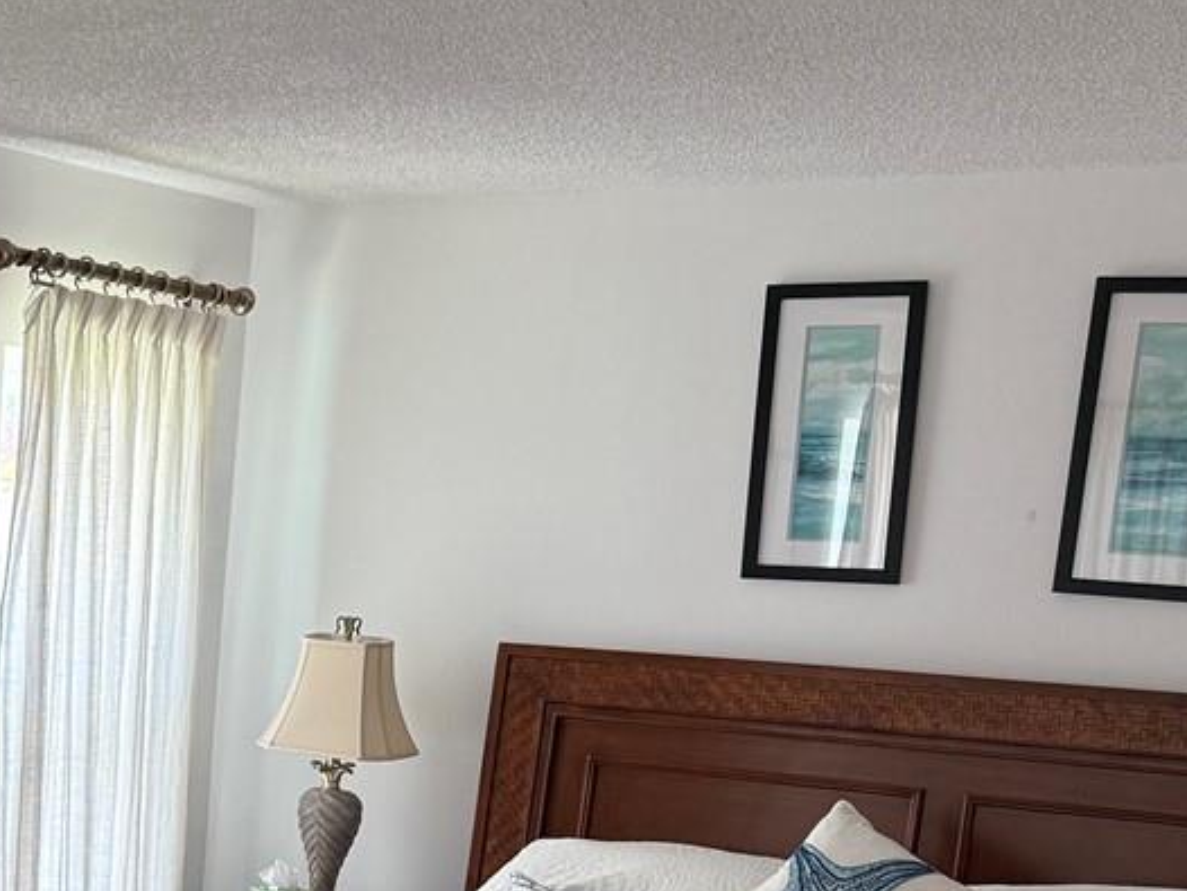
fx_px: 2504
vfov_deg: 19.6
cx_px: -210
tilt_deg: -8.5
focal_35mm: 73
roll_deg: -2.6
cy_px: 893
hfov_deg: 24.4
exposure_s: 1/121
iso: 160
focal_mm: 6.76
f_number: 1.78
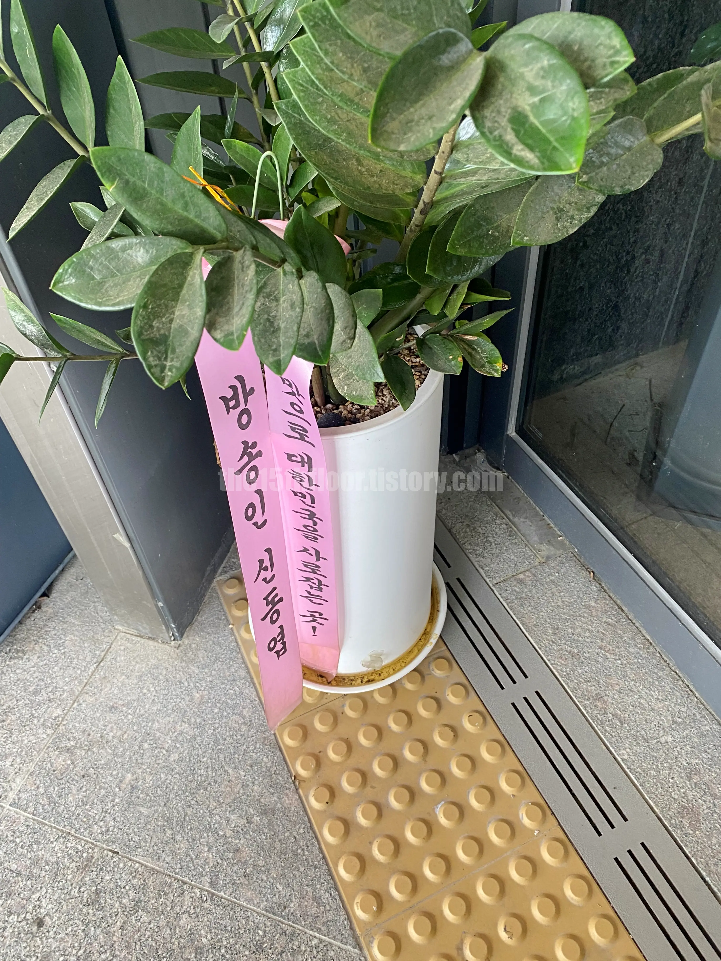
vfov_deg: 67.3
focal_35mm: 26
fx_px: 722
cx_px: 360
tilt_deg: -45.8
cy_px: 480
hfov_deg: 53.1
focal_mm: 4.25
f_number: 1.8
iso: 80
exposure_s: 1/60
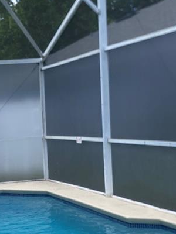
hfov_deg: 17.9
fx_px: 529
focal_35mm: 78
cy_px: 166
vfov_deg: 24.8
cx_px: -42
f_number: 1.8
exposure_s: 1/711
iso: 32
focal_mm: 4.25
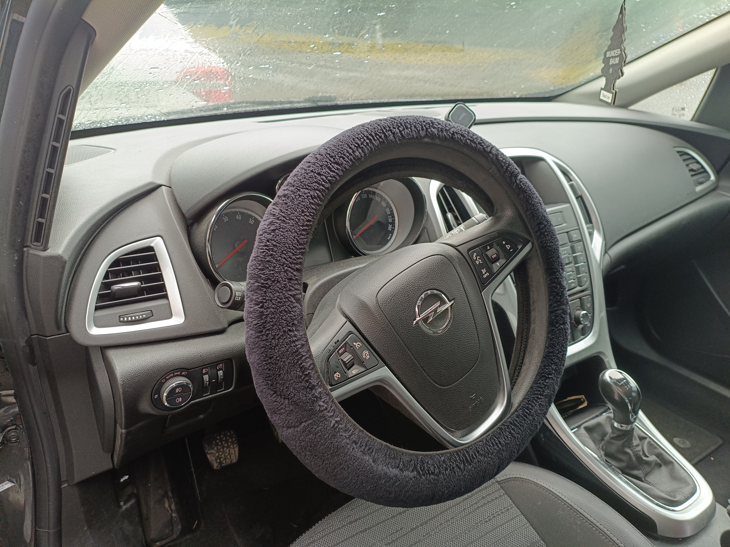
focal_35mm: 26
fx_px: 548
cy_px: 274
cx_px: 365
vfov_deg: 53.1
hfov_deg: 67.3
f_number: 1.5
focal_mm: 4.94
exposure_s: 1/101
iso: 99
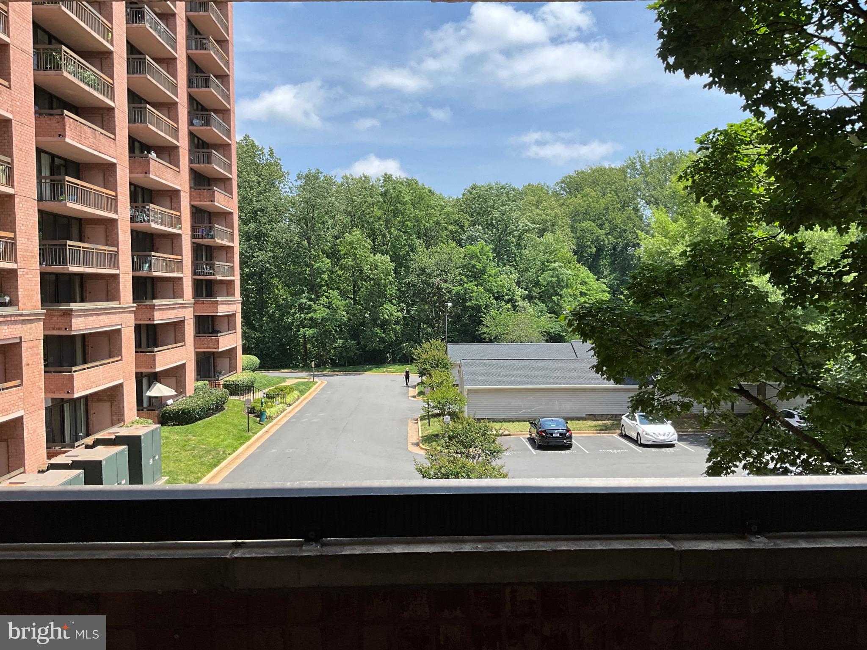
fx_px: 726
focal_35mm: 29
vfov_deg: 48.2
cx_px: 434
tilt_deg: -2.6
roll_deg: +0.1
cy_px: 325
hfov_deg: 61.7
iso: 25
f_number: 1.8
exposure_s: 1/1015
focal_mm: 3
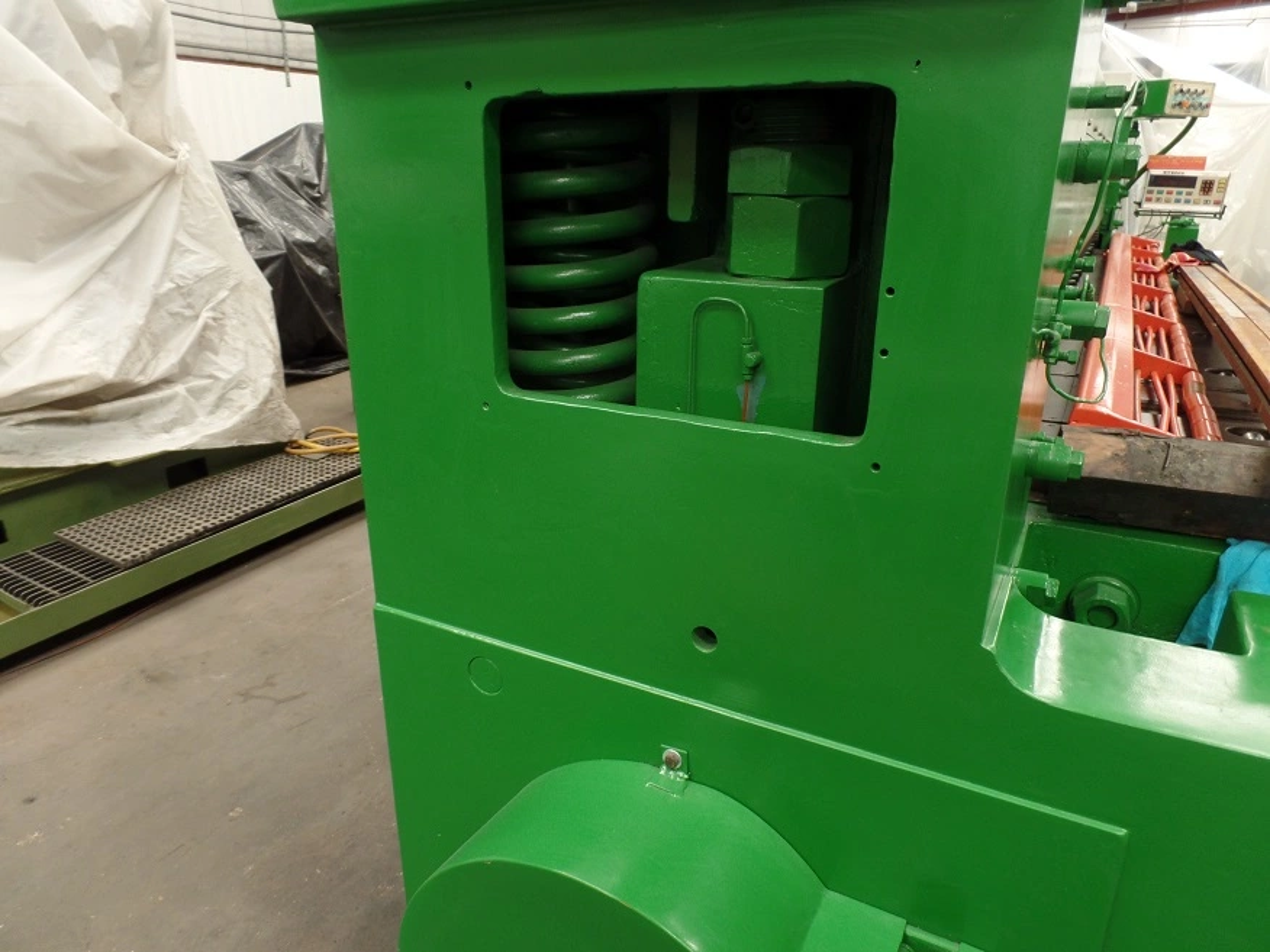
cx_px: 635
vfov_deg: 58.9
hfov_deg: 73.9
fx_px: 844
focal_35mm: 23
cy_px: 476
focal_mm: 4.1
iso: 120
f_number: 2.8
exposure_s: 1/30
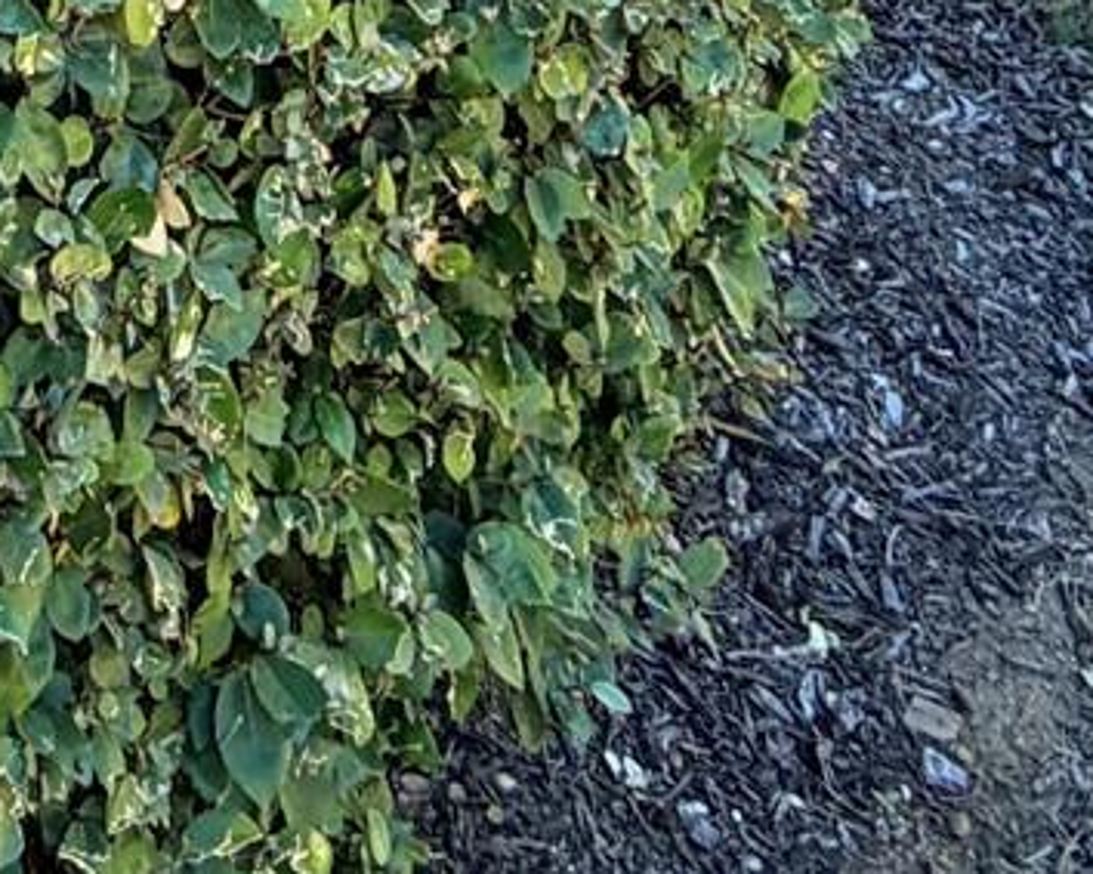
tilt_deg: +2.8
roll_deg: +4.5
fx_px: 2555
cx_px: -213
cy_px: -1192
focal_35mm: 79
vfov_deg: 13.9
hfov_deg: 22.3
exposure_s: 1/171
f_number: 2.2
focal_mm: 2.22
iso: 40
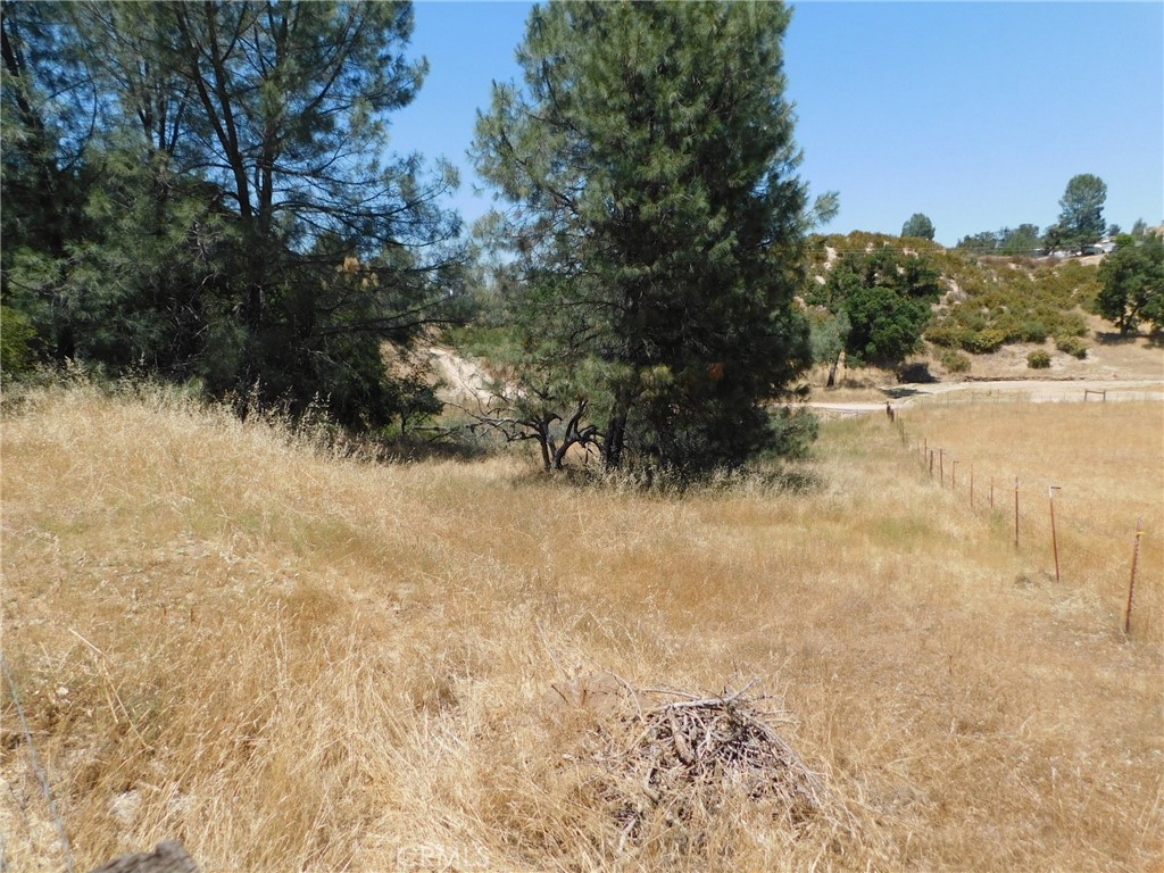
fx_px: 807
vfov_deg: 56.8
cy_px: 436
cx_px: 582
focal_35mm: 24
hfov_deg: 71.6
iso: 125
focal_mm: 4.1
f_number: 6
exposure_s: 1/400
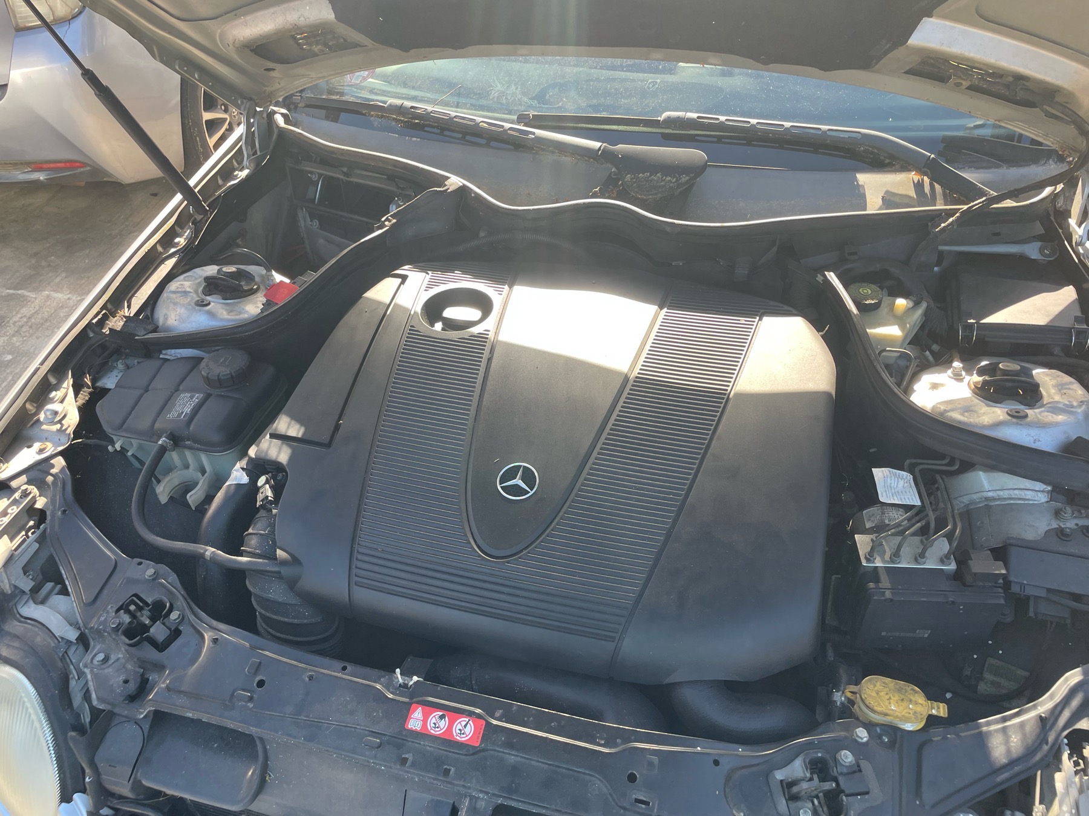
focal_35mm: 26
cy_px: 408
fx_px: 818
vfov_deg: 53.1
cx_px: 544
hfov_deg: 67.3
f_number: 1.6
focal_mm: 4.2
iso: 32
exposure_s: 1/159
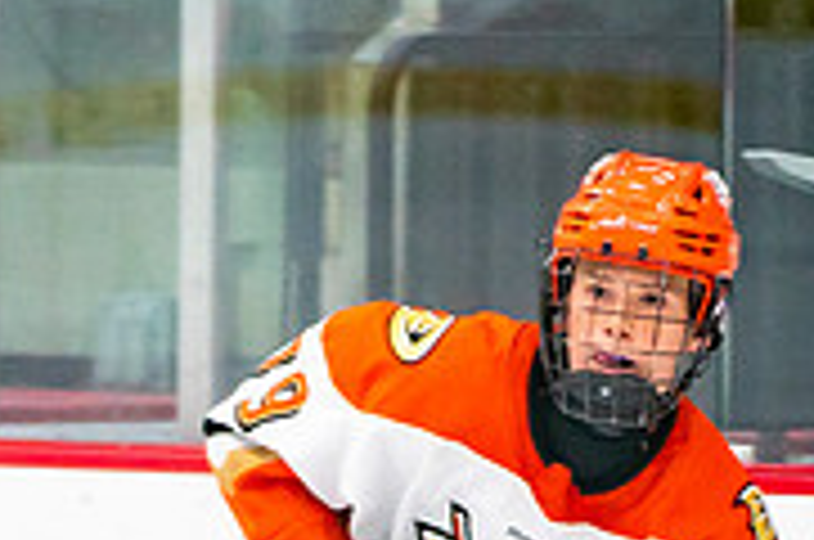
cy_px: 1112
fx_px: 27221
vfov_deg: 1.1
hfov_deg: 1.7
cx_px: 447
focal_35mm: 1206
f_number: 2.8
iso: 800
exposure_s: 1/640
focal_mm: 200
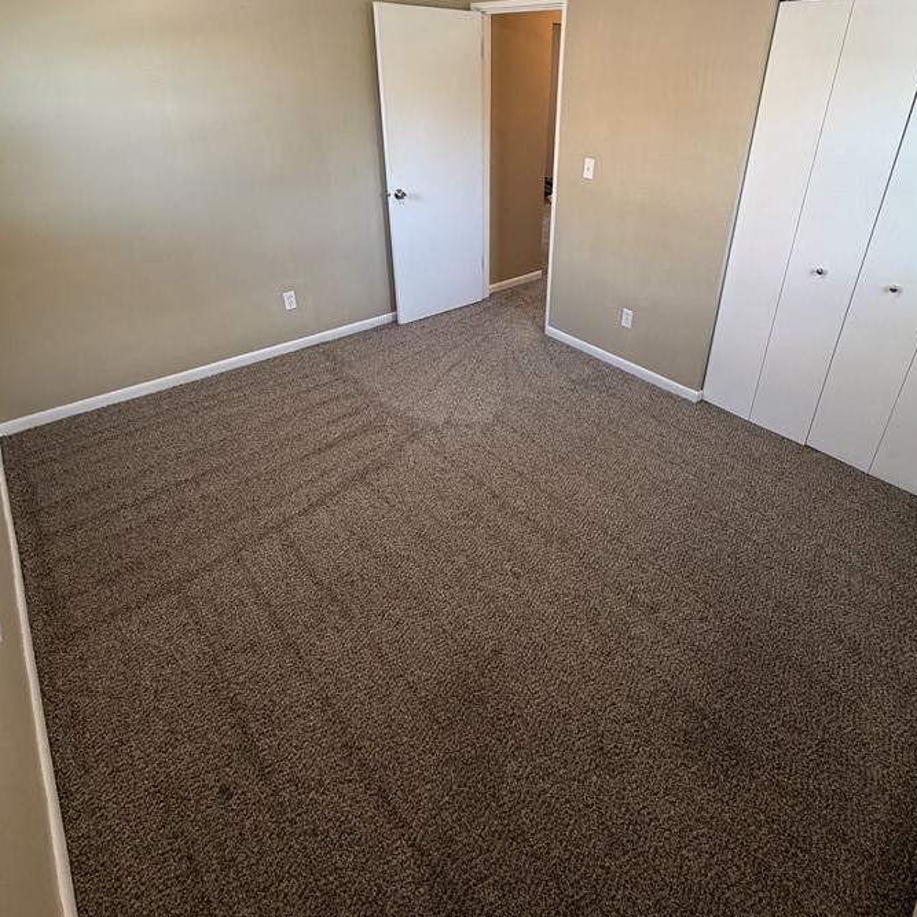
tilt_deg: -26.4
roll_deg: -1.5
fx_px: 569
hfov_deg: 77.3
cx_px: 516
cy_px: 351
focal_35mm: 19
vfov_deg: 76.5
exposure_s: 1/60
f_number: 2.2
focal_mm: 2.22
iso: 160
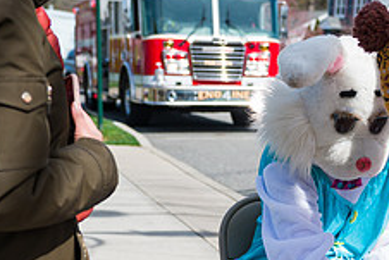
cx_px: 339
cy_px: 226
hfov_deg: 24.2
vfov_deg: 16.5
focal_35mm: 82
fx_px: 887
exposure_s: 1/3200
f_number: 4
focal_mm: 32
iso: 200
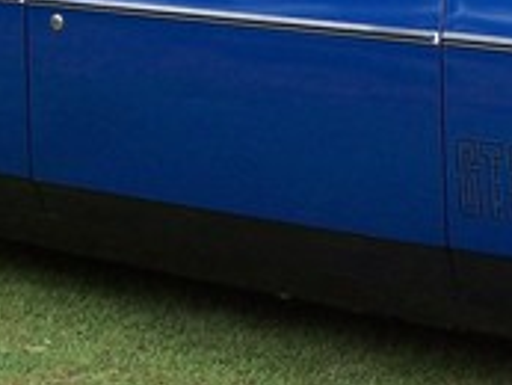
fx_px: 2324
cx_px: 491
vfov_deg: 9.4
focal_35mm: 157
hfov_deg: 12.4
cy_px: 47
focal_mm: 5.6
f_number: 2.7
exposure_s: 1/100
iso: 80
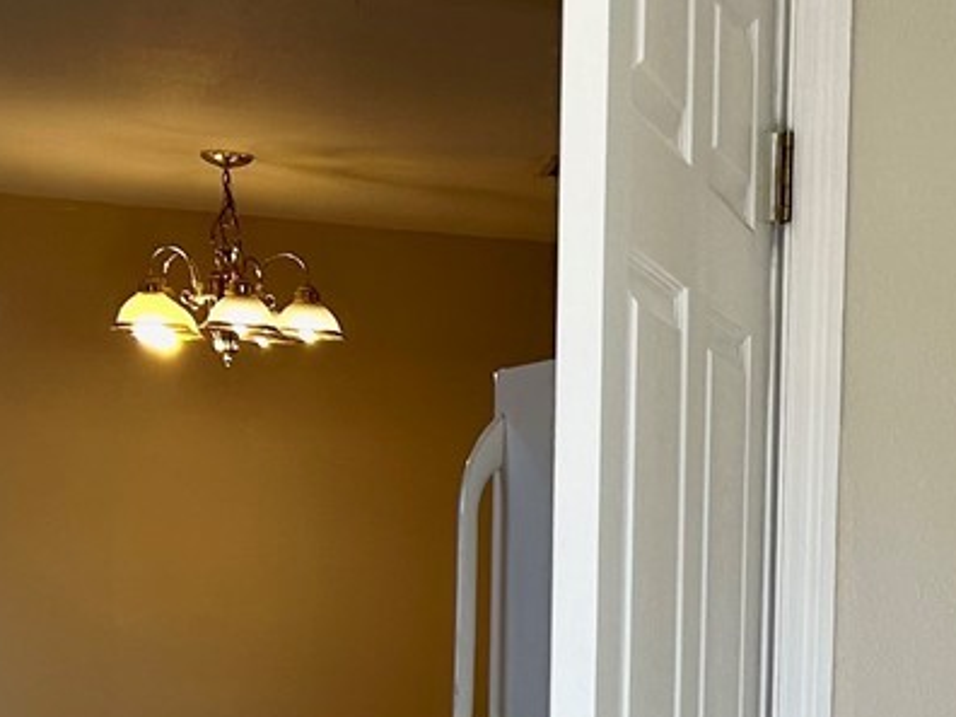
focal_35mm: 105
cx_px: 1108
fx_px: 2900
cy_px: 927
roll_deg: -2.0
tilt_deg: -6.3
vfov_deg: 13.6
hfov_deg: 17.9
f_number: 1.5
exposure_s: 1/121
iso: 32
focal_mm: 5.7
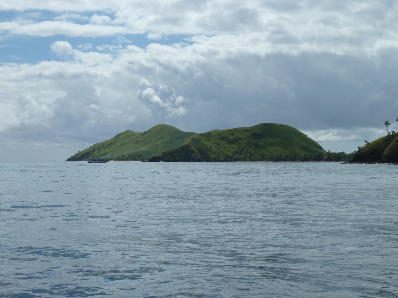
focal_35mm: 72
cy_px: 149
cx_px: 199
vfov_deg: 20.4
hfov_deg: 27.0
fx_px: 828
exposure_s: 1/1000
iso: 80
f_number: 5.6
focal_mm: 11.9
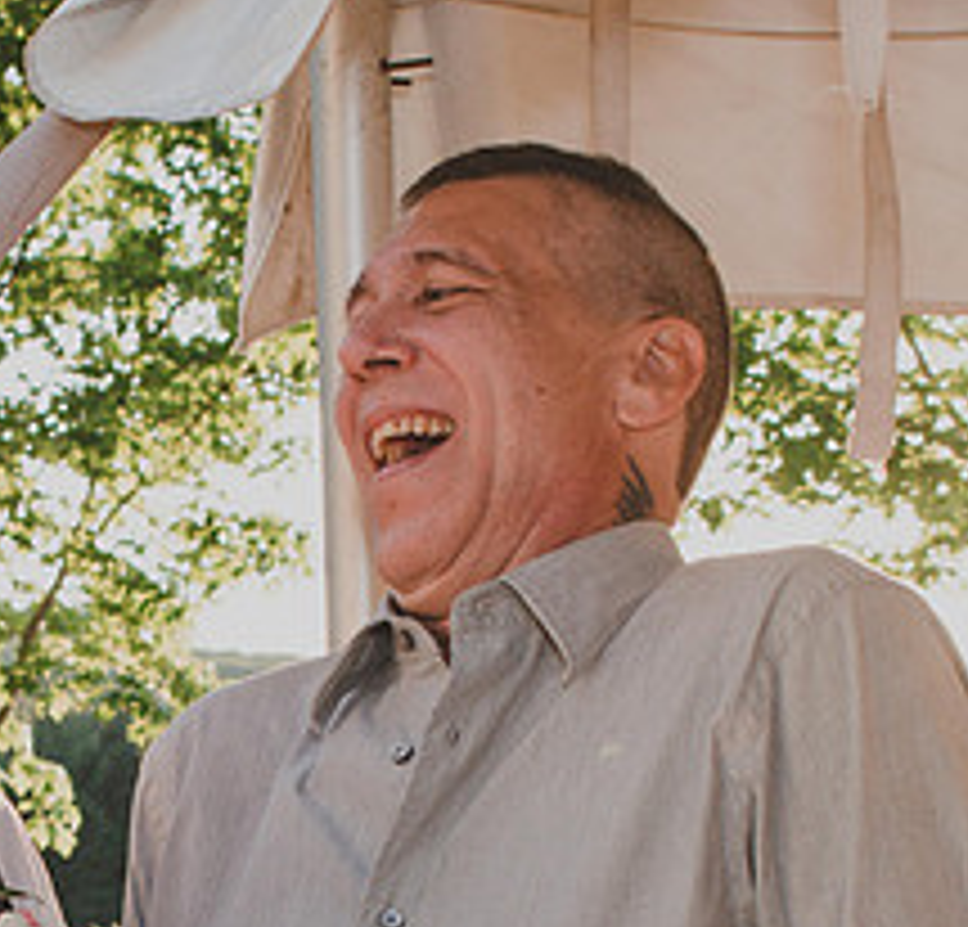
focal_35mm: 127
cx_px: 45
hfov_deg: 13.9
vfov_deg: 13.3
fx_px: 3935
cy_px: 882
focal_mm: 31
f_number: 6.3
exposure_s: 1/160
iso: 100
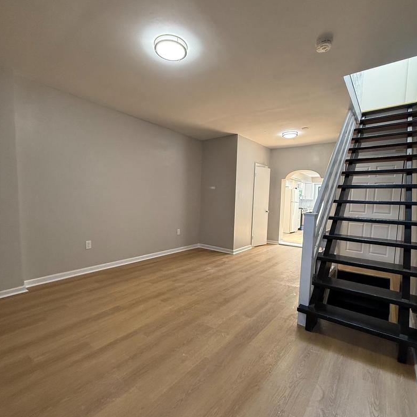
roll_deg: -2.7
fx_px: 232
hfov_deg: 84.0
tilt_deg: -3.6
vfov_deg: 83.9
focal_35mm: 17
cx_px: 212
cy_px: 217
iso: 320
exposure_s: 1/120
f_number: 2.2
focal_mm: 2.22
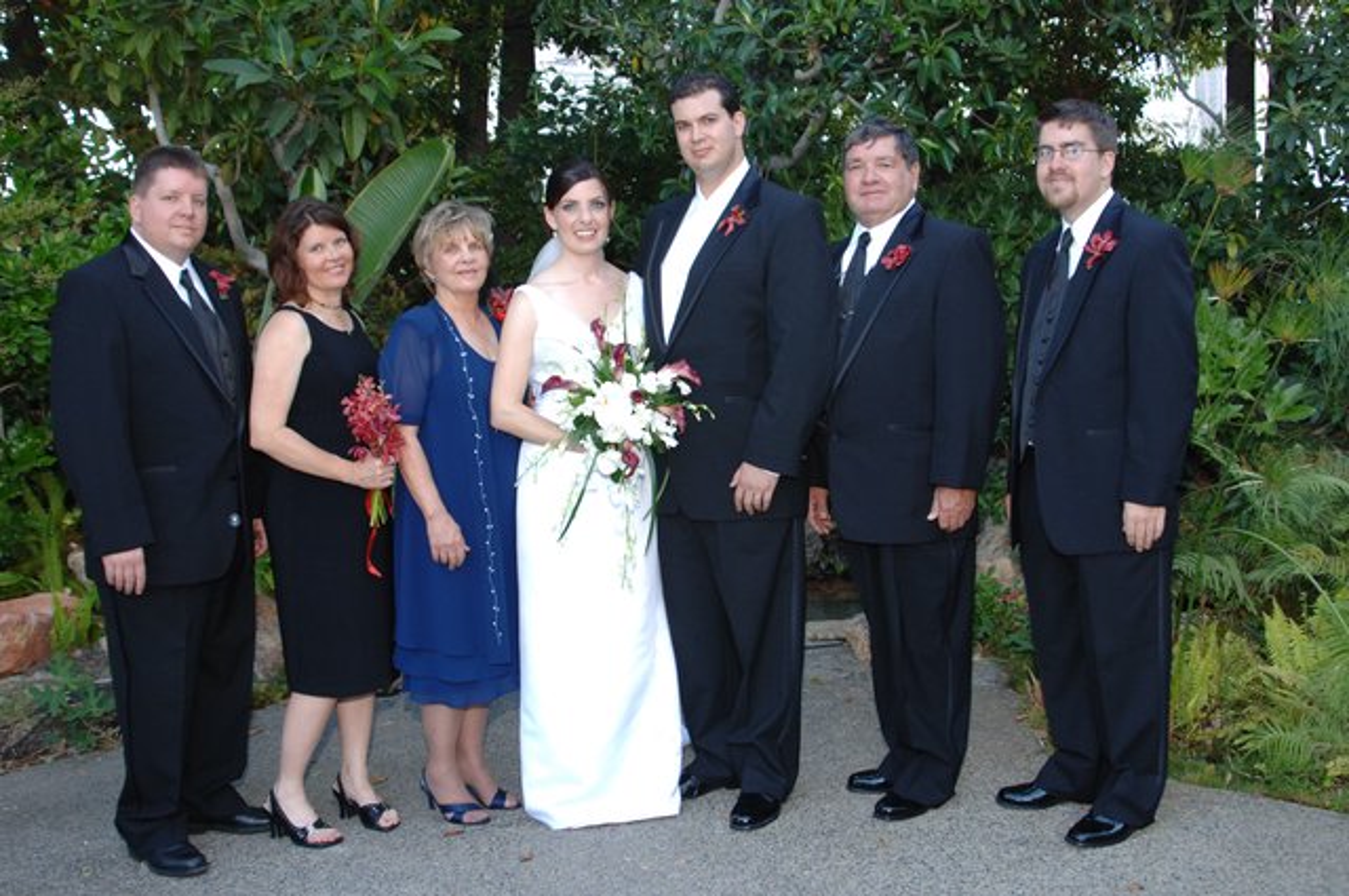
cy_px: 448
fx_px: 1572
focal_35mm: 42
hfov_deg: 46.5
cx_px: 674
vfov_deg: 31.8
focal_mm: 28
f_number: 5.6
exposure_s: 1/50
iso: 400
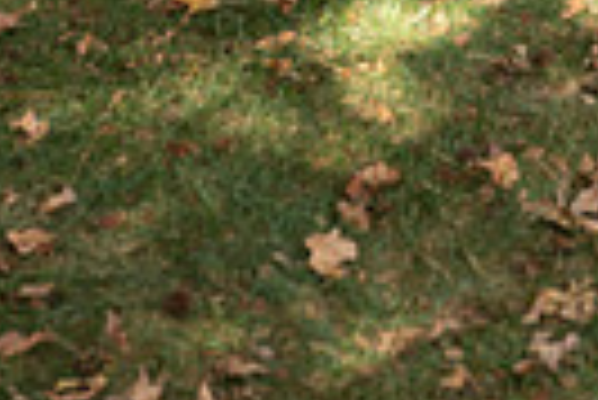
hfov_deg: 8.6
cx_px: 656
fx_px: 3924
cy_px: -539
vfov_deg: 5.6
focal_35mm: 236
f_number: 8
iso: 500
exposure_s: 1/100
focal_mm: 70
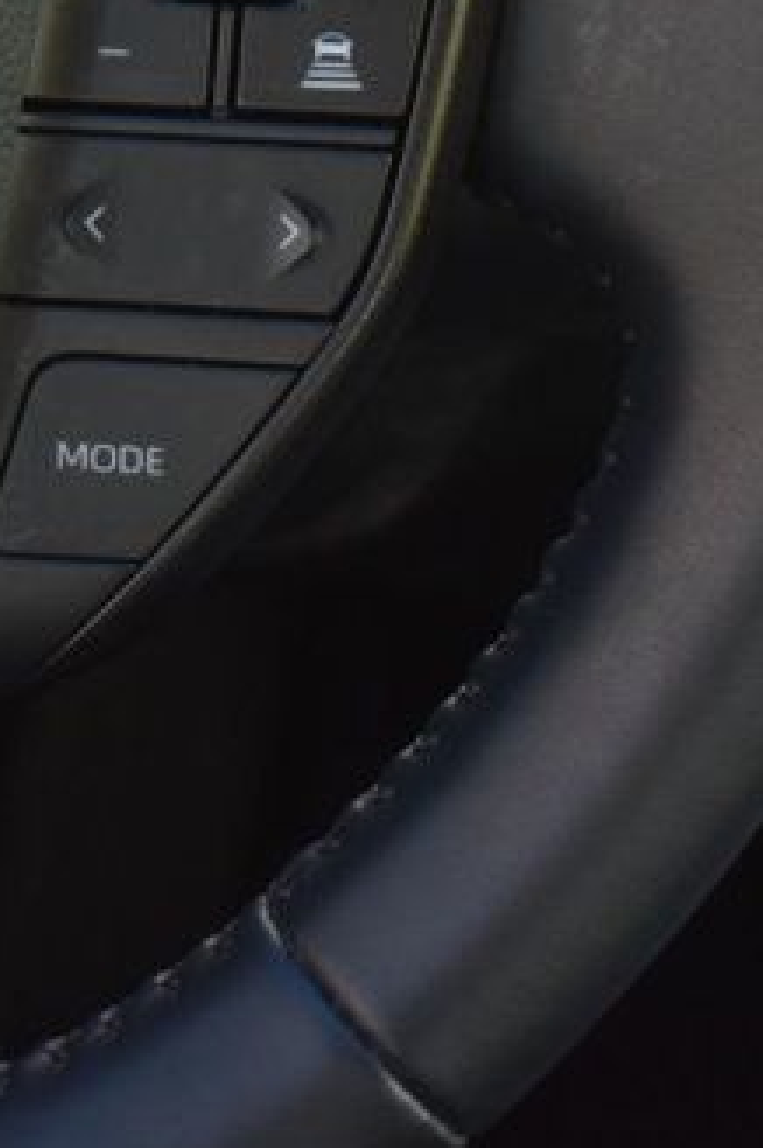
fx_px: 7168
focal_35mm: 225
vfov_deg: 9.1
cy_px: 28
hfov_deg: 6.0
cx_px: -574
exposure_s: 1/15
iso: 400
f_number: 6.3
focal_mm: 48
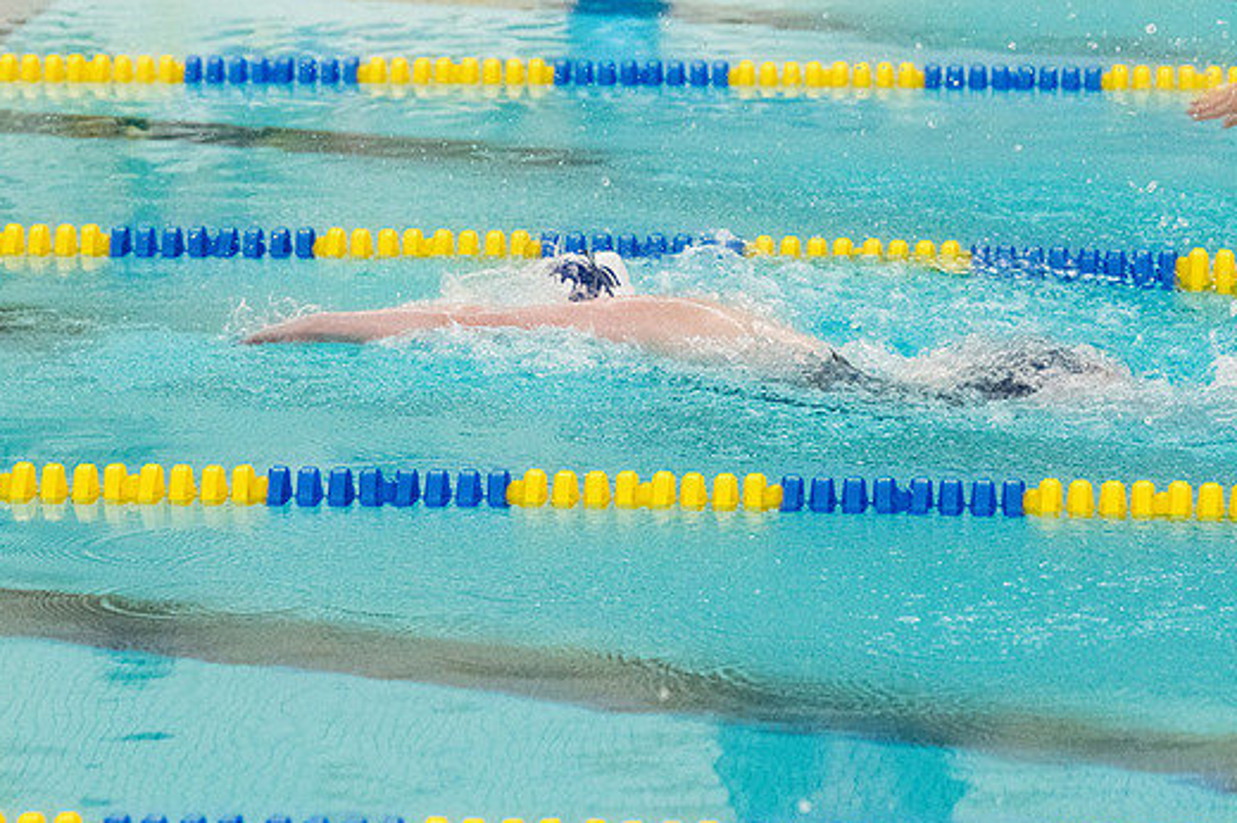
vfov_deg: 5.7
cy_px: 378
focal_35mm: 242
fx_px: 8310
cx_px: 642
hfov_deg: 8.5
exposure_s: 1/1250
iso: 8000
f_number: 4.5
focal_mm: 145
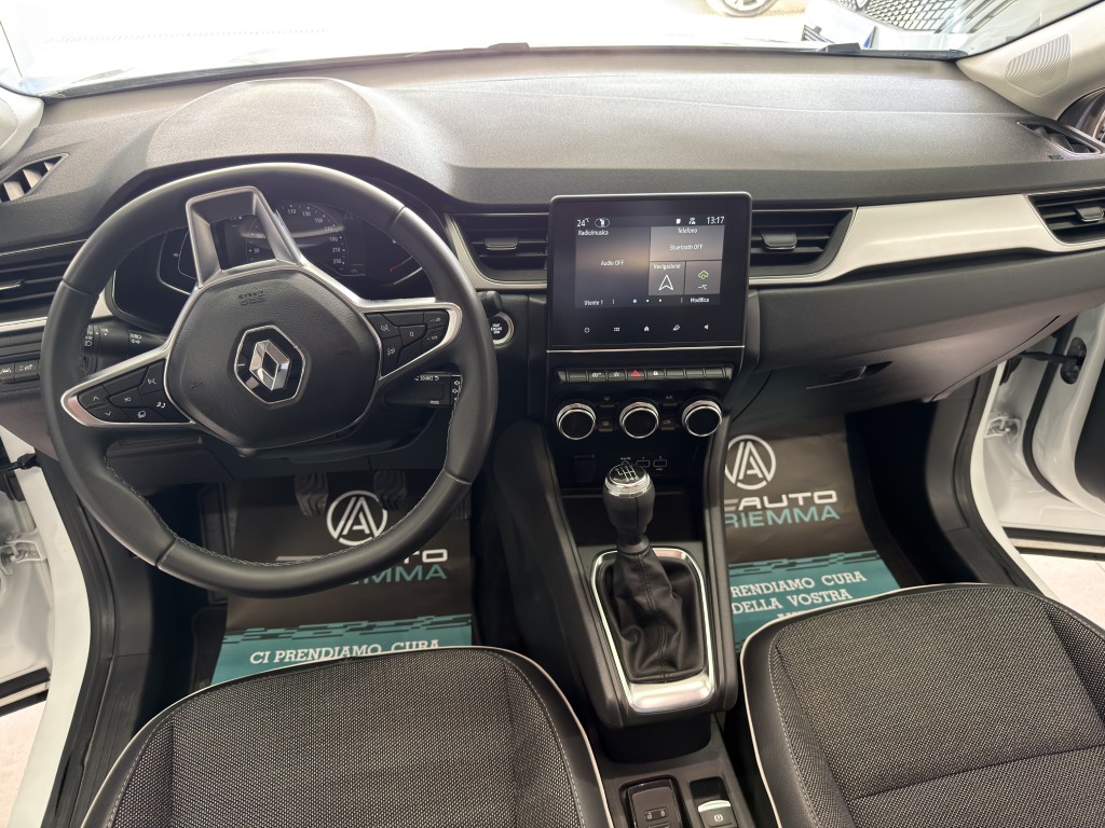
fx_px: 766
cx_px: 552
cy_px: 414
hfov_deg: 71.6
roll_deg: +0.2
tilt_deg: -38.0
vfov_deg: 56.8
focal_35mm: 24
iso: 320
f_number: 1.78
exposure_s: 1/33
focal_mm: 6.76
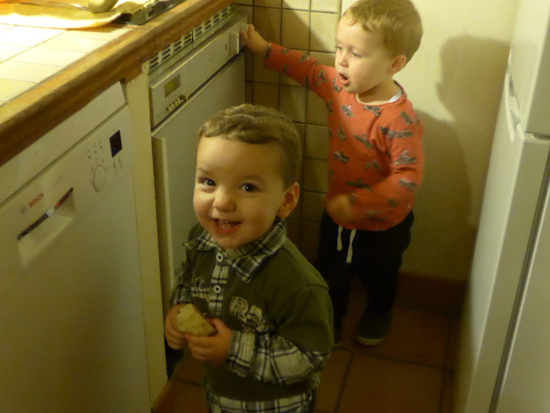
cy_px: 206
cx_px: 275
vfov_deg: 31.5
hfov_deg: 41.2
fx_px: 731
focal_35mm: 46
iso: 1600
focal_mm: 9.5
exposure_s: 1/50
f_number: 3
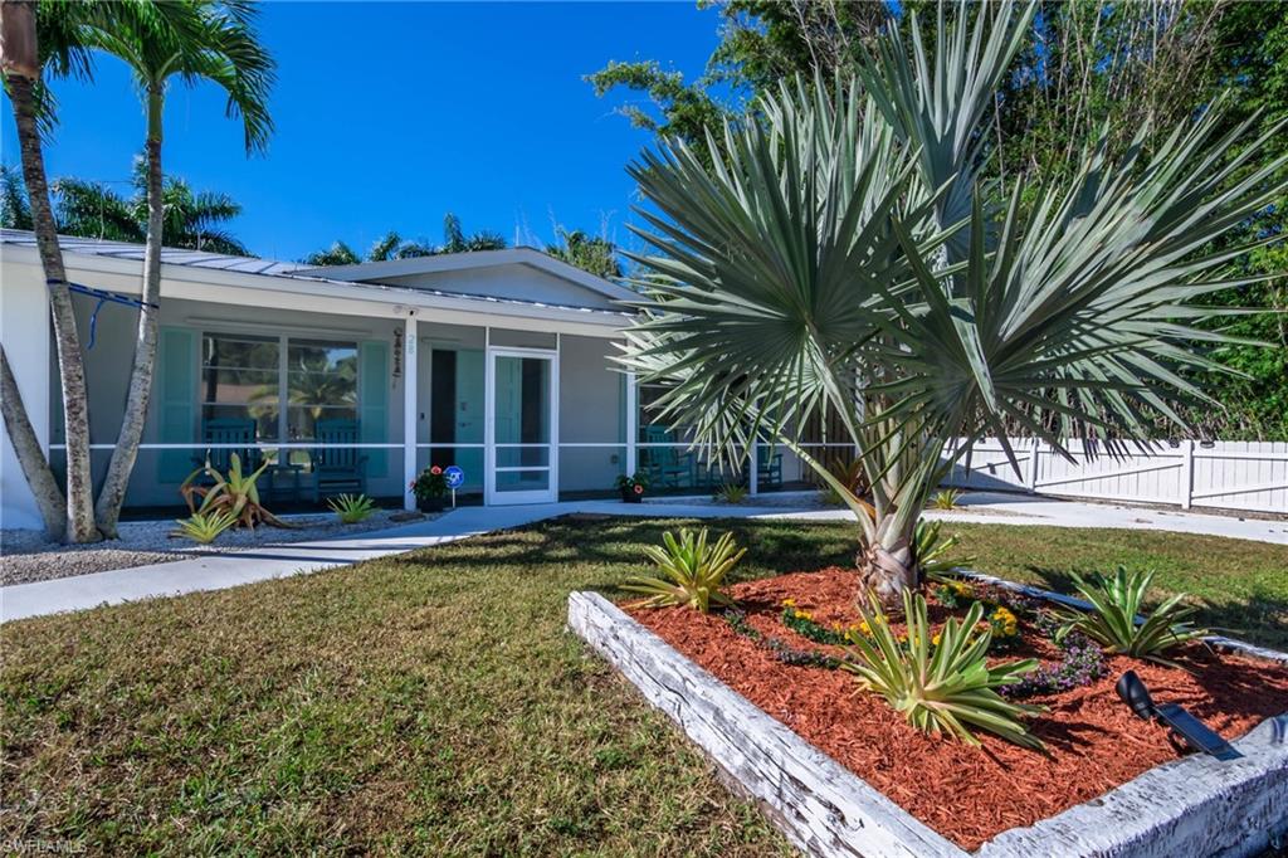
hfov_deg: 95.0
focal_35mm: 16
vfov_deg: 72.0
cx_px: 644
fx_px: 590
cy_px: 429
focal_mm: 11
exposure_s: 1/200
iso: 100
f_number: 11
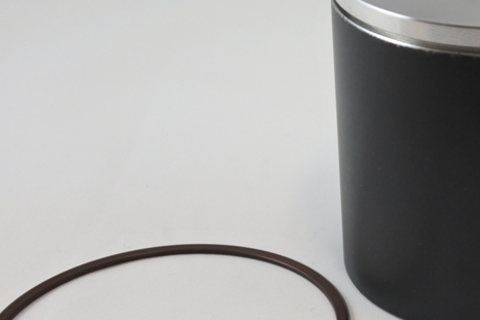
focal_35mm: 112
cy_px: 199
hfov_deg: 17.9
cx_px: 471
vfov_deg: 12.2
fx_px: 1493
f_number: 4.5
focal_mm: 17.6
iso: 400
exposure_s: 1/125
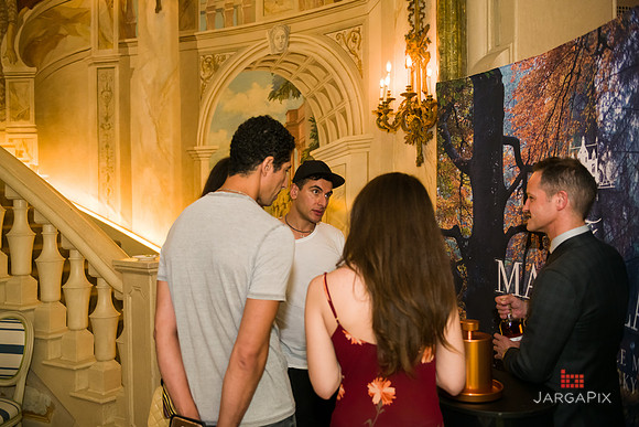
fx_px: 604
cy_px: 214
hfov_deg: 55.8
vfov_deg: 38.9
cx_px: 320
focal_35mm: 34
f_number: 3.2
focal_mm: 34
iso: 1600
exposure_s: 1/125
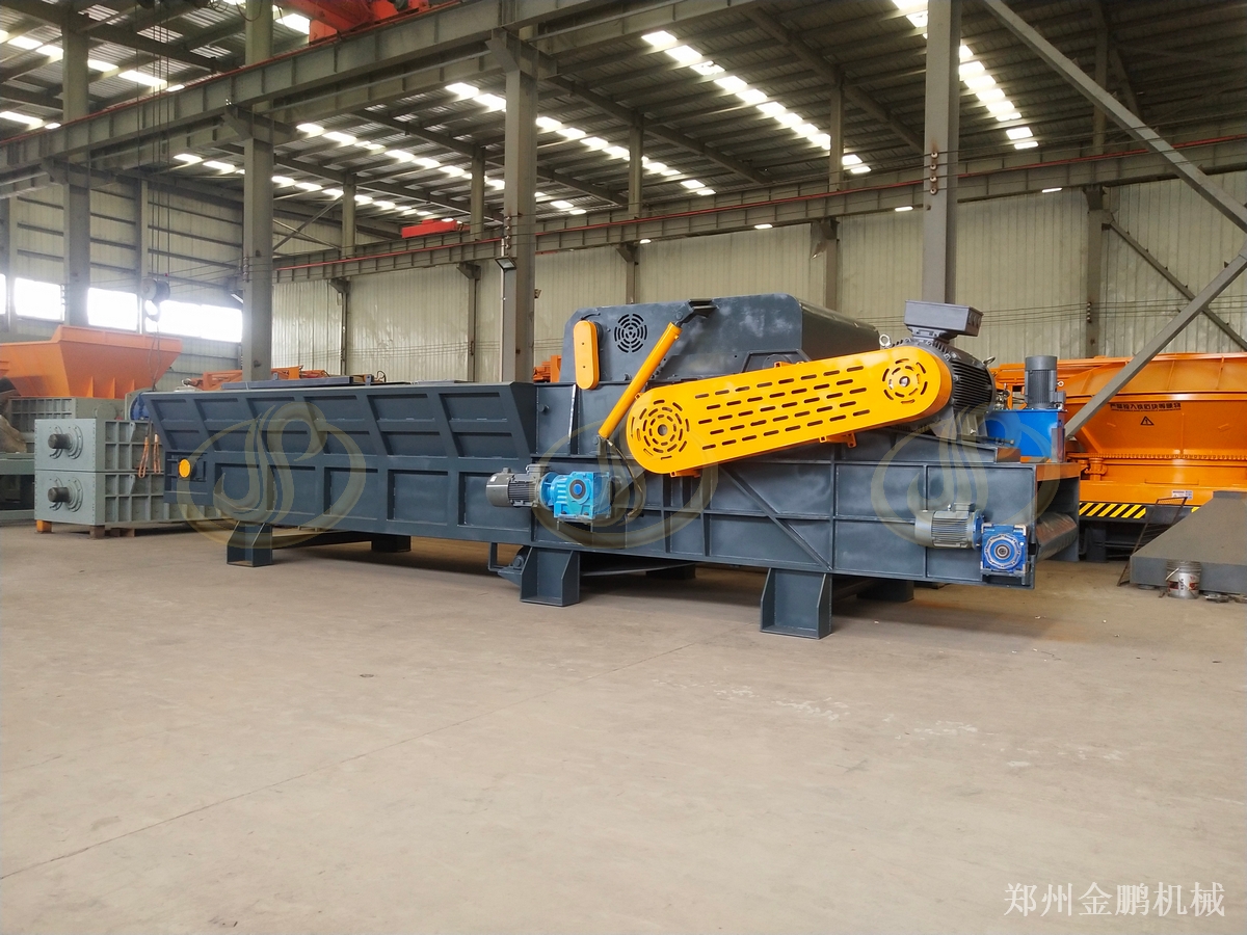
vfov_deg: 46.8
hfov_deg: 60.0
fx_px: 1081
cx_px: 624
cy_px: 468
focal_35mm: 30
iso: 359
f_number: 1.8
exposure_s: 1/50
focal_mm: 3.95
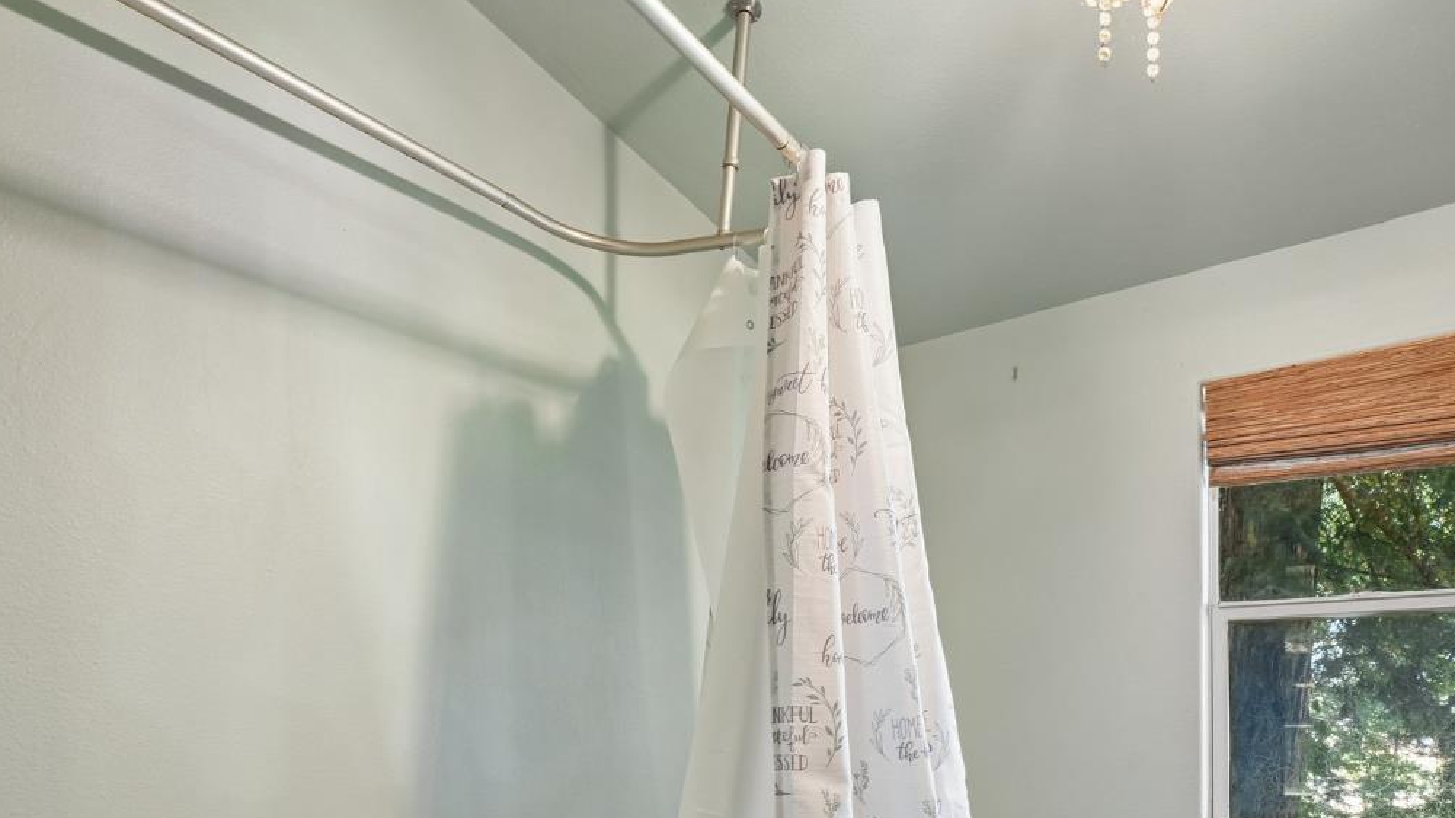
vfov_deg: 47.7
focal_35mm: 22
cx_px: 752
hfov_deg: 81.2
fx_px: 849
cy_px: 691
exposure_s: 1/20
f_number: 8
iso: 640
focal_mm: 14
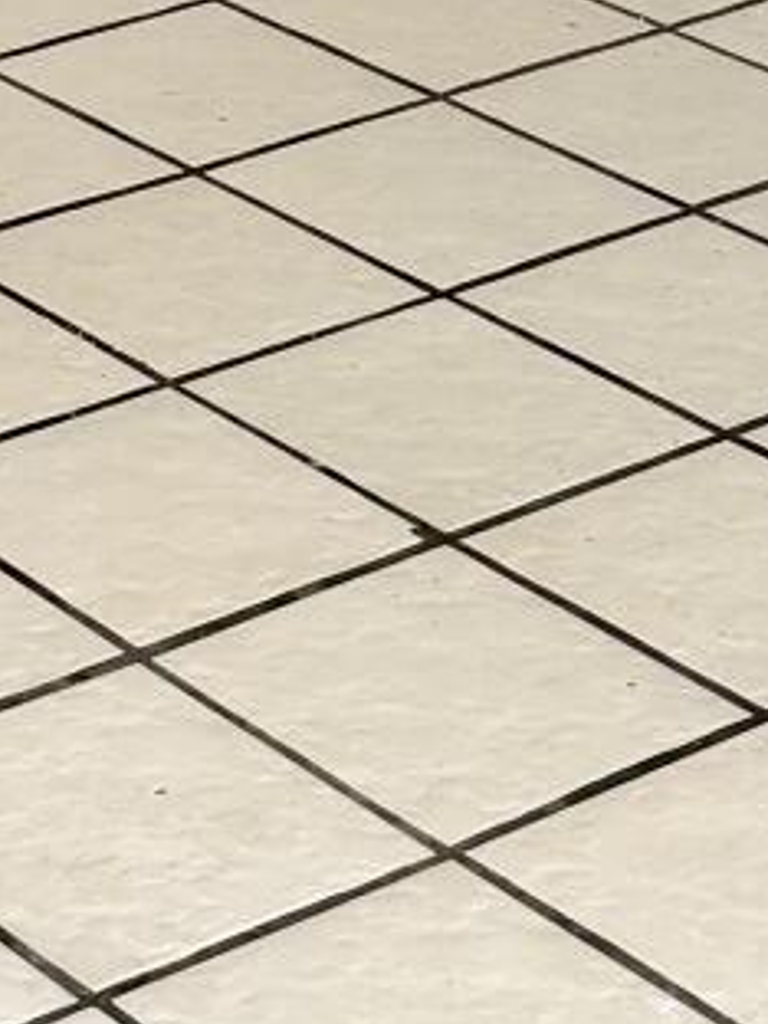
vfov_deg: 11.7
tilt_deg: -9.2
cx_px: -377
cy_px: -903
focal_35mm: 154
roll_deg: +0.4
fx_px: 4556
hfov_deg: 9.4
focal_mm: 6.76
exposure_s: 1/121
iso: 80
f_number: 1.78
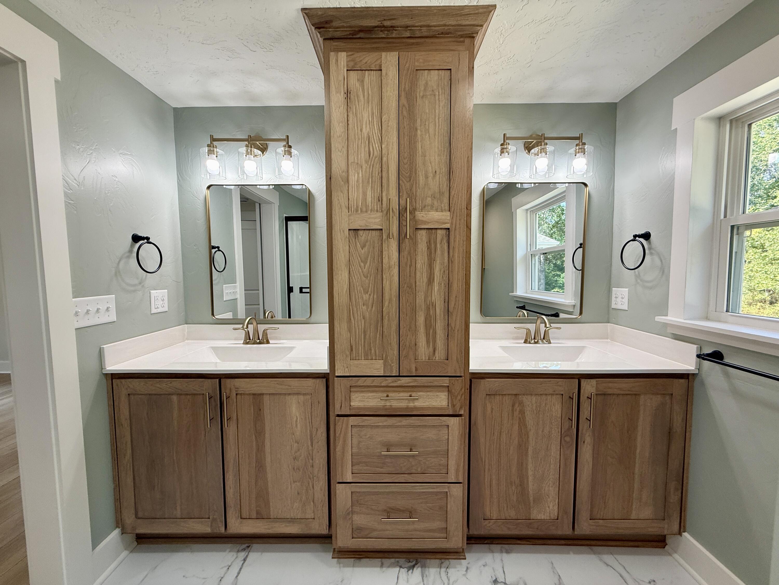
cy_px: 292
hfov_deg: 102.1
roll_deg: +0.7
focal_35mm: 14
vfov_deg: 85.7
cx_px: 390
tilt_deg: -3.5
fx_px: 315
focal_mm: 2.22
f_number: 2.2
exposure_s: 1/120
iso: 80
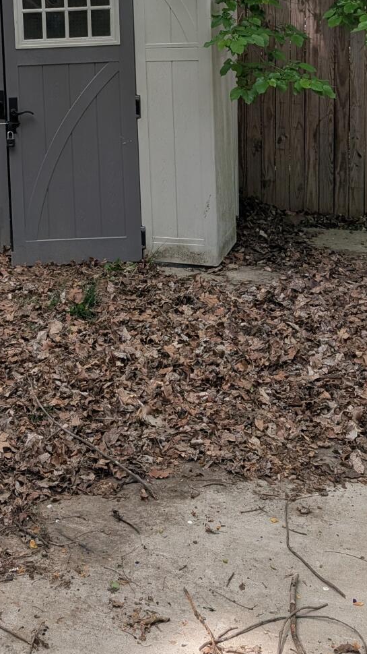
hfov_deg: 21.8
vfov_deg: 36.2
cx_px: 60
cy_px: 68
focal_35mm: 54
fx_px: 935
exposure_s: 1/696
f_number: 1.68
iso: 15
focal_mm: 6.9
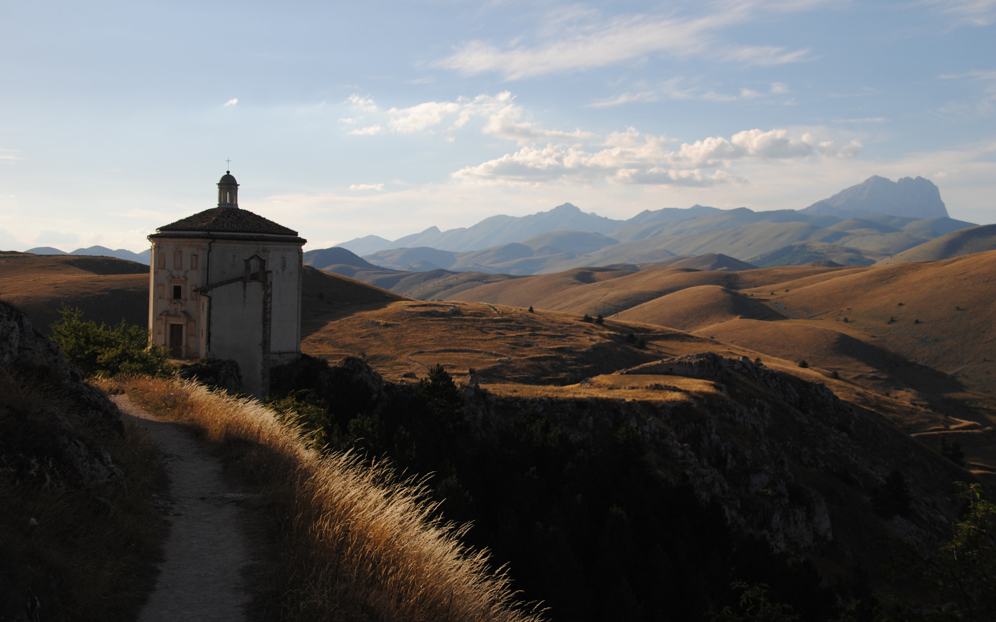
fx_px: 1357
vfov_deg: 25.8
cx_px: 499
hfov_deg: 40.3
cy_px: 287
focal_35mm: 50
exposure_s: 1/640
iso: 100
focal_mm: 32
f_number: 6.3
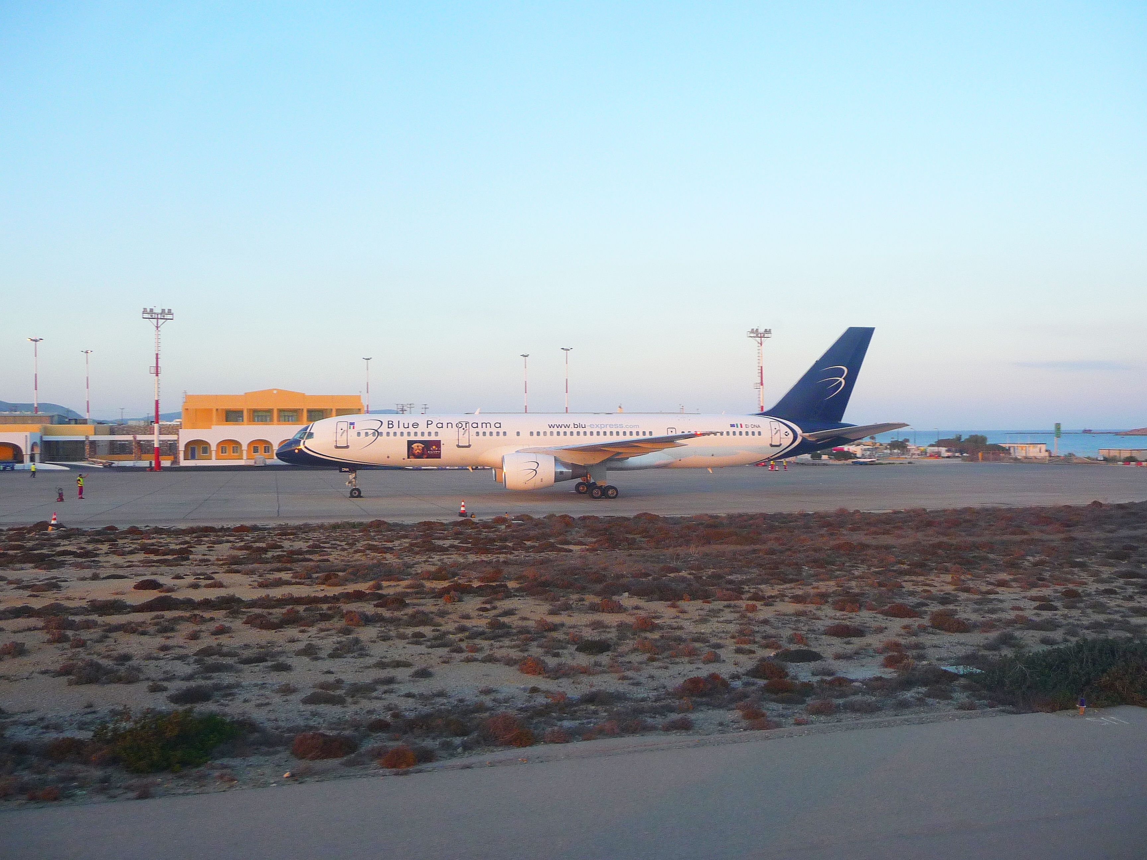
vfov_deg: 46.8
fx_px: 994
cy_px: 430
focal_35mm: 30
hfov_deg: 60.0
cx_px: 574
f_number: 3.4
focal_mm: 5
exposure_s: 1/125
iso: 100
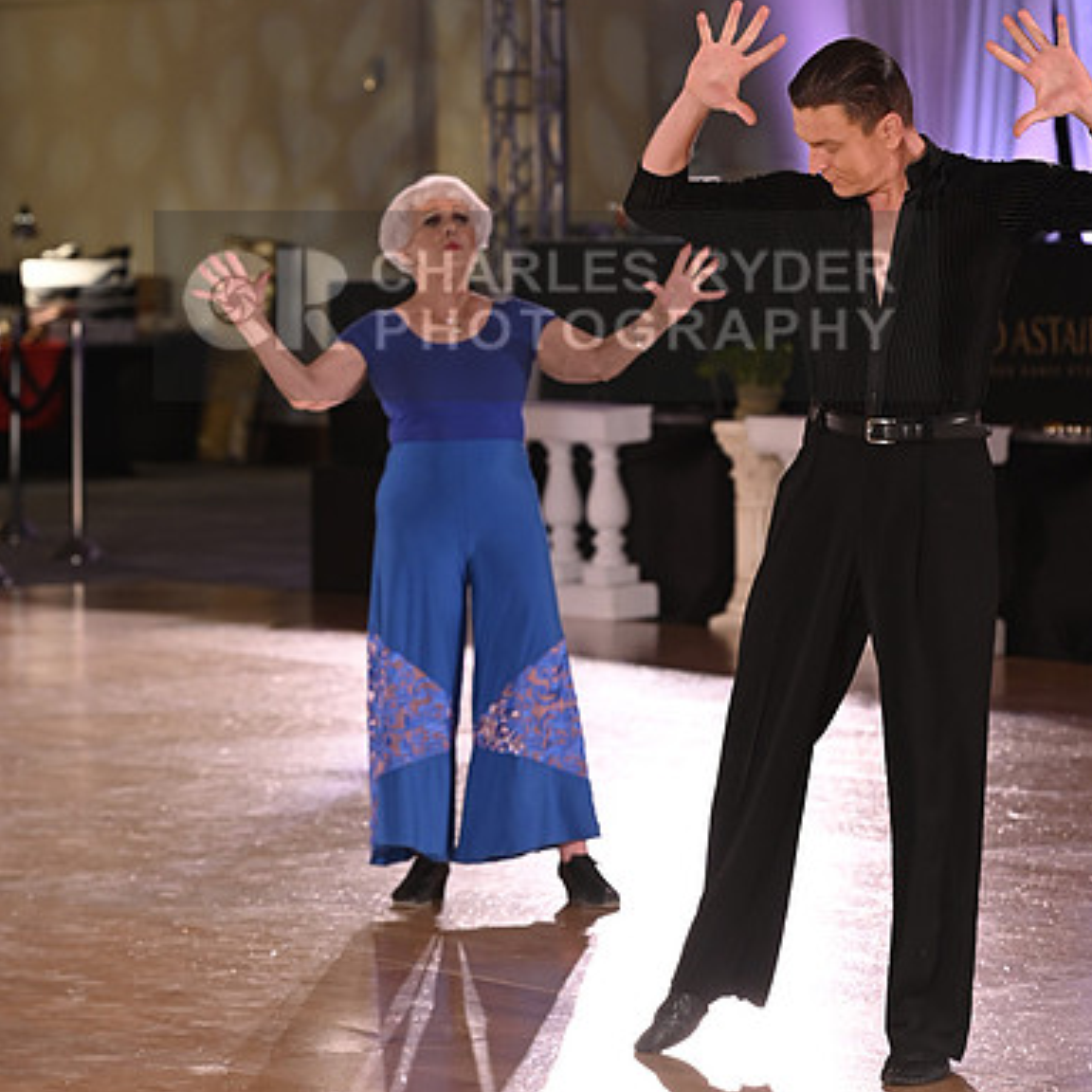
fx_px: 6638
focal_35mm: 186
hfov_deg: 9.4
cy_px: 307
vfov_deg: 9.4
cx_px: 547
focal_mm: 145
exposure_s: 1/200
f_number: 5
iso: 2000
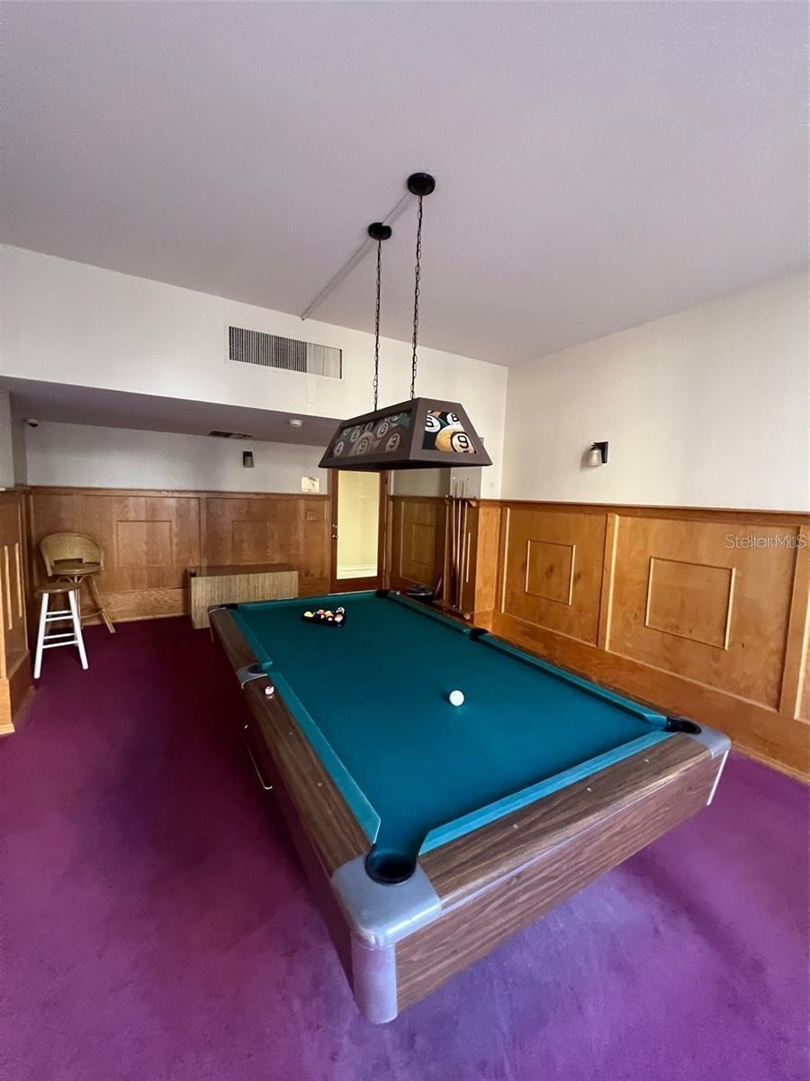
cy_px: 540
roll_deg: -1.5
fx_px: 406
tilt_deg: -2.4
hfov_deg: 89.9
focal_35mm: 13
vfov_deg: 106.2
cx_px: 405
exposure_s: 1/60
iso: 640
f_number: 1.8
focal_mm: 1.57
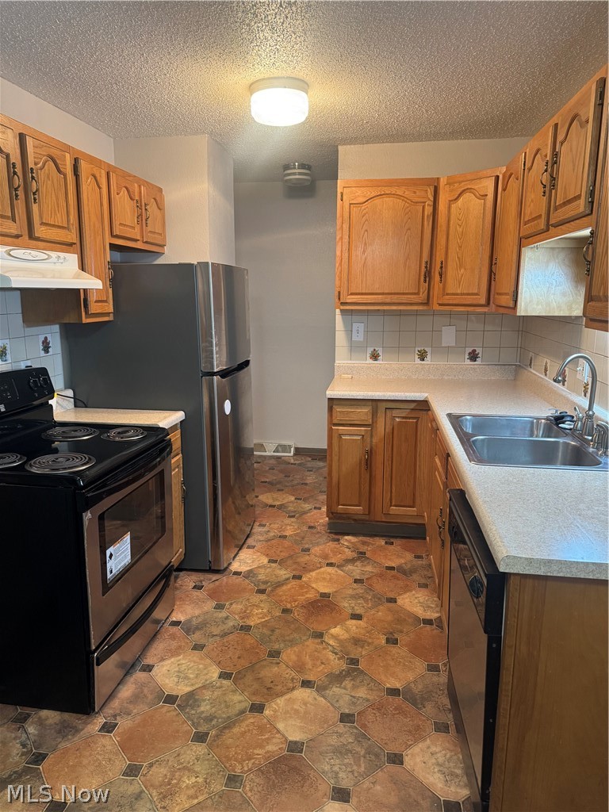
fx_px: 563
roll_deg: +0.7
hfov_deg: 56.8
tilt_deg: -12.3
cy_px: 406
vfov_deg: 71.6
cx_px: 304
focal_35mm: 24
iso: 320
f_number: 1.78
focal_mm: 6.76
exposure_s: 1/60
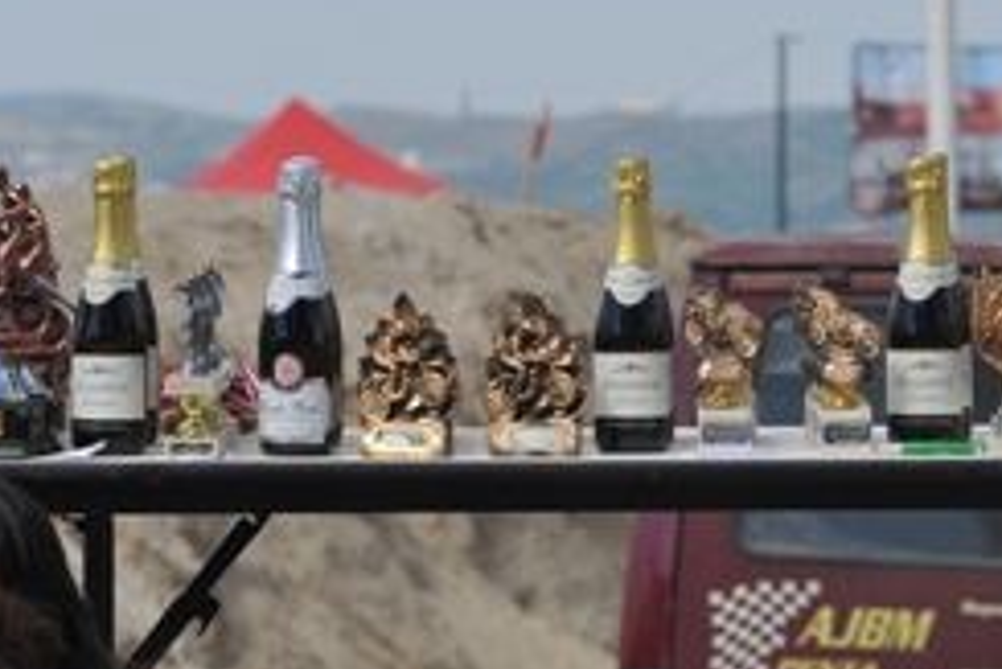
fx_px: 9218
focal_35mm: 331
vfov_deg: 4.2
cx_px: 624
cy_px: 363
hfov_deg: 6.2
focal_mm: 120
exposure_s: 1/800
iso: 250
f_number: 5.6
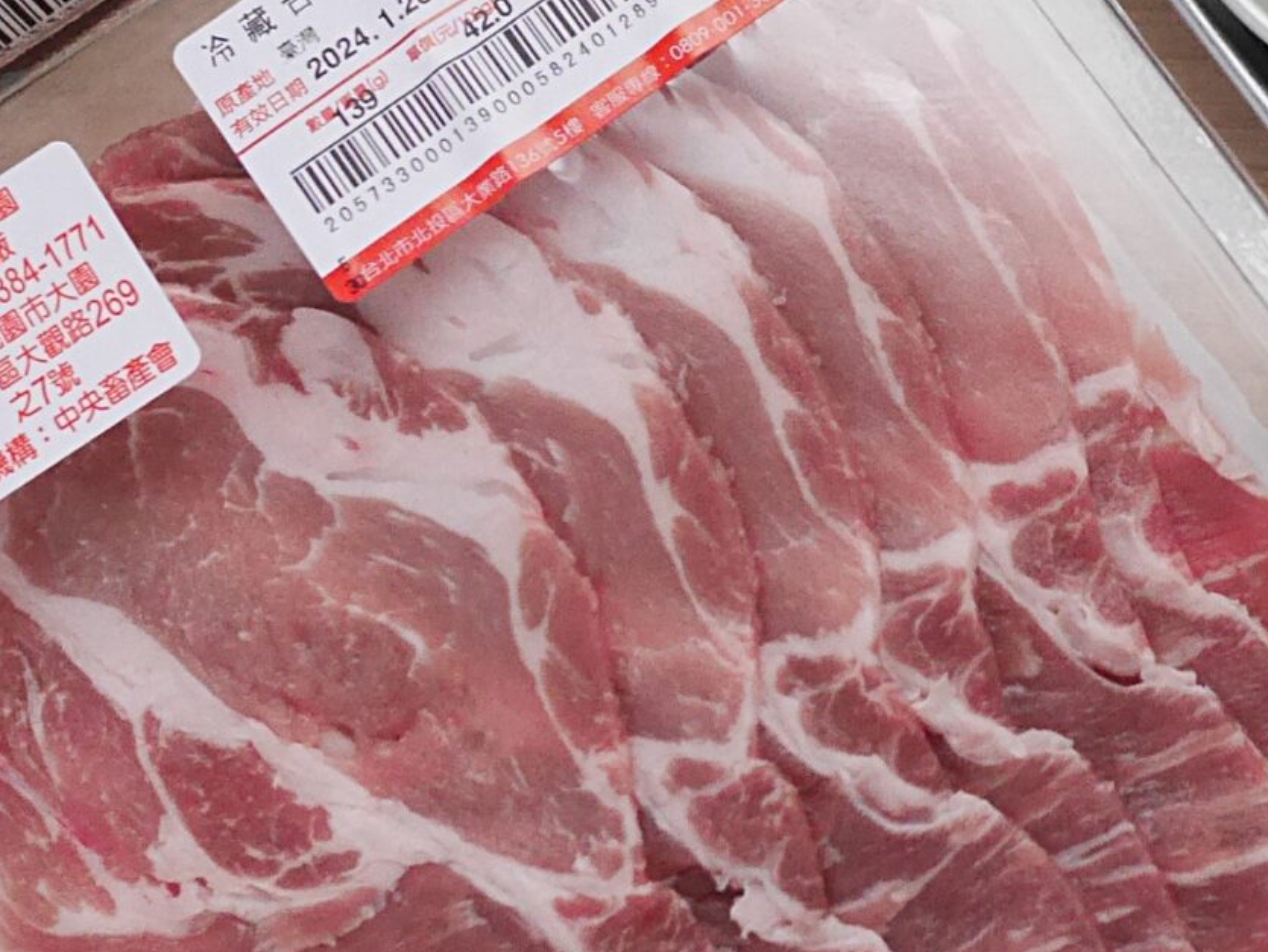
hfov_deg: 21.0
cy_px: 5
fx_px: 3371
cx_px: 1081
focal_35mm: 92
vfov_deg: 15.8
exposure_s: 1/60
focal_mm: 15
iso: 3200
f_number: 2.5
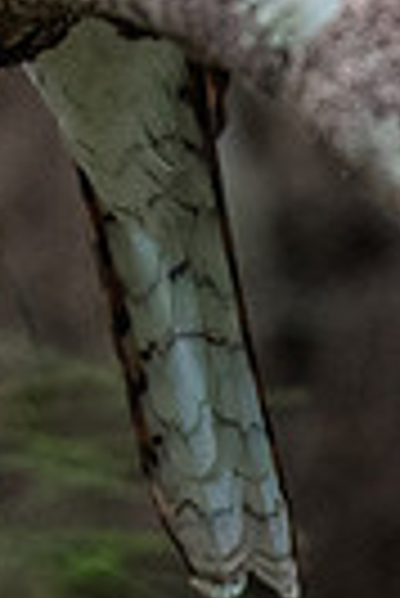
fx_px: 48753
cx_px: -418
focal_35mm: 2933
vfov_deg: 0.7
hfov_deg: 0.5
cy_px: -471
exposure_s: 1/80
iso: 3200
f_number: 5.6
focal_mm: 500
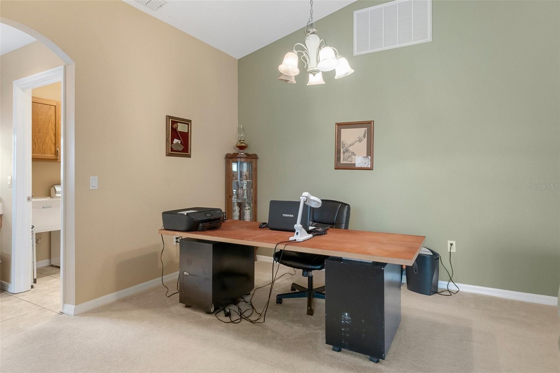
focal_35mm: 20
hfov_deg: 85.4
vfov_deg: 63.2
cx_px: 280
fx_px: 303
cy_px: 186
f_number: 8
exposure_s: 1/3
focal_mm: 13
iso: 640
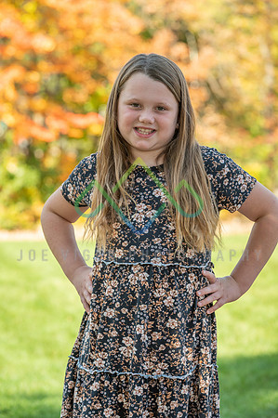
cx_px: 139
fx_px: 1916
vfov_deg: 12.5
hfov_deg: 8.3
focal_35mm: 165
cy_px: 209
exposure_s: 1/100
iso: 100
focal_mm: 165
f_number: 6.3
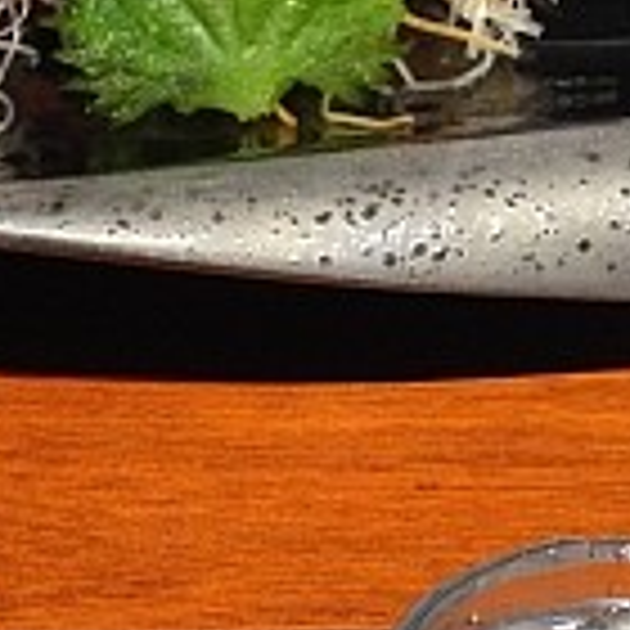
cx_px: -162
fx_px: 2141
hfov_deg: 16.0
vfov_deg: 16.3
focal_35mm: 104
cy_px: 686
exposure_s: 1/20
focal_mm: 4.12
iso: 250
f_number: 2.4
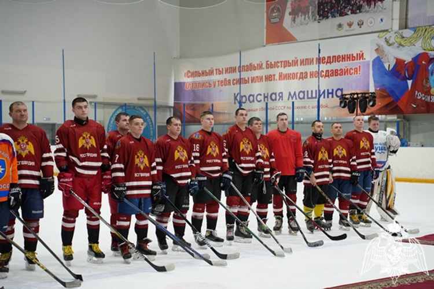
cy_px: 144
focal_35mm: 75
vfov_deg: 18.2
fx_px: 904
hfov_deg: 27.0
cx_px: 217
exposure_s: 1/160
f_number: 4
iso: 800
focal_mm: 75
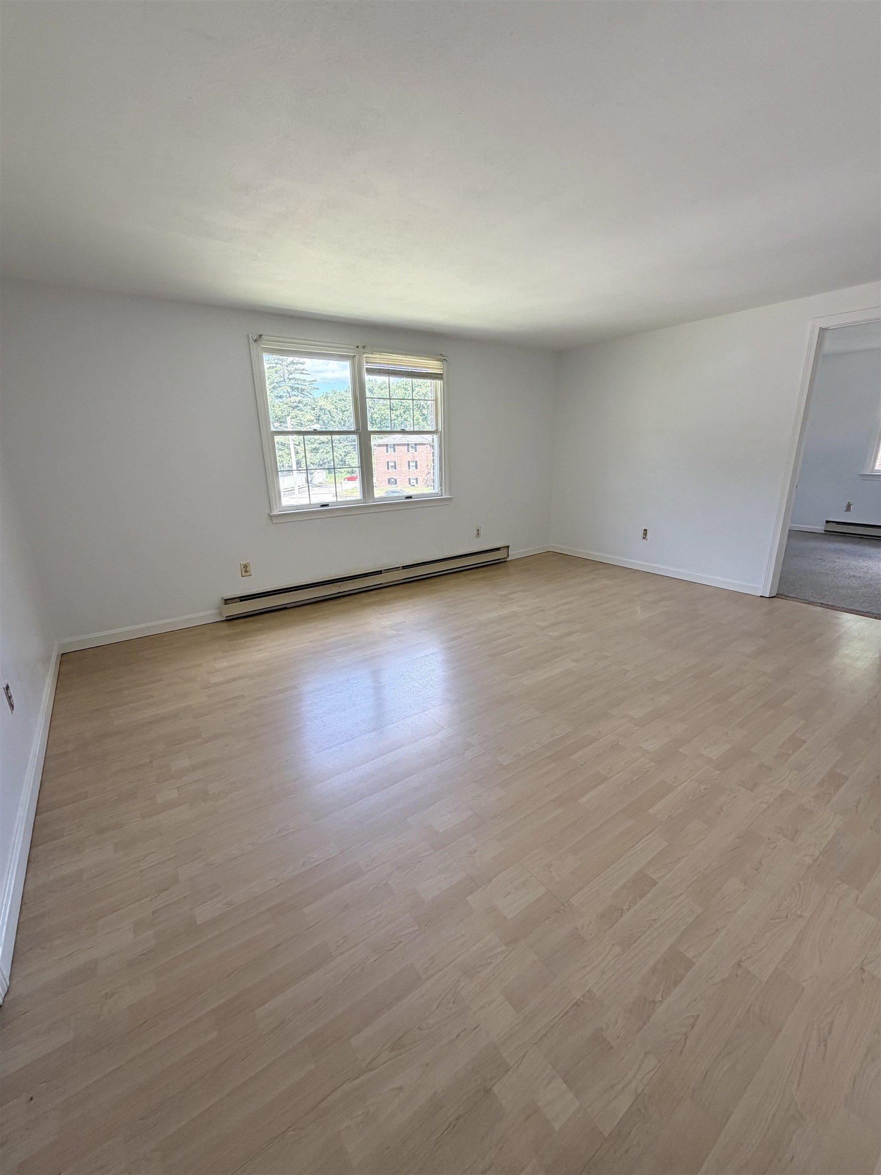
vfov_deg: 102.1
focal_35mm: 14
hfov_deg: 85.7
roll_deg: +2.0
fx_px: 475
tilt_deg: -15.8
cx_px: 440
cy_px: 588
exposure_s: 1/121
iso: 125
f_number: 2.2
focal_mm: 2.22
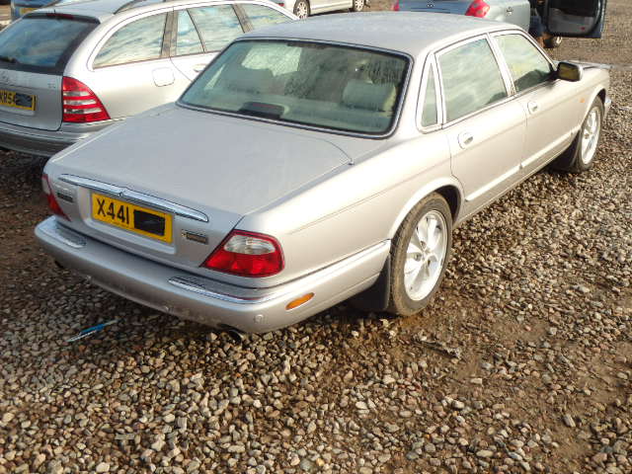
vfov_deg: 37.7
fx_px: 694
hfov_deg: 49.0
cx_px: 316
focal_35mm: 38
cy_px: 237
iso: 125
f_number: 4.6
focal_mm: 6.8
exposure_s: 1/250
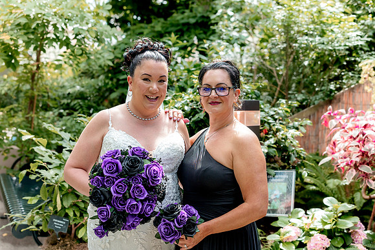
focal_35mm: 50
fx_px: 521
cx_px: 188
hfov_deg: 39.6
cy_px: 125
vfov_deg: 27.0
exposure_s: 1/640
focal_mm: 50
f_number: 3.5
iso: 640
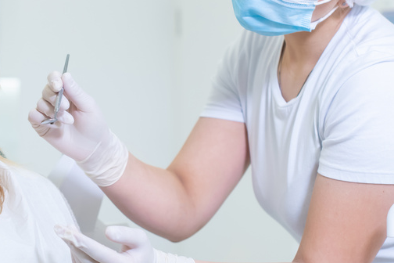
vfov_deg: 10.8
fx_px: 1390
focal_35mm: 127
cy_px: 147
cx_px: 102
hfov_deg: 16.1
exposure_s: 1/250
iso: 400
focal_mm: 50
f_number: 2.8
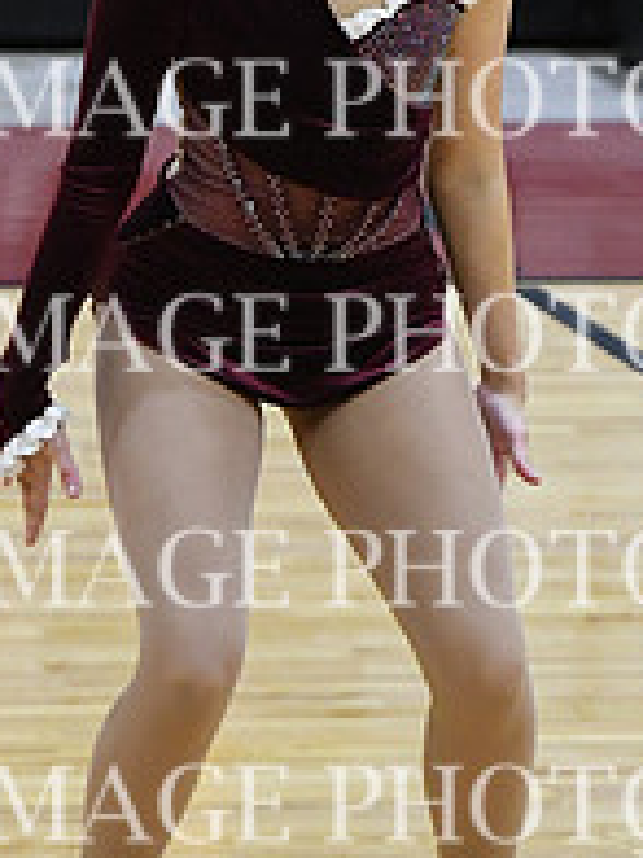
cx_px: 295
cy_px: 451
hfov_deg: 1.8
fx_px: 20606
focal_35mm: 832
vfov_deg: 2.4
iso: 4000
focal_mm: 195
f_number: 3.5
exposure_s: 1/400
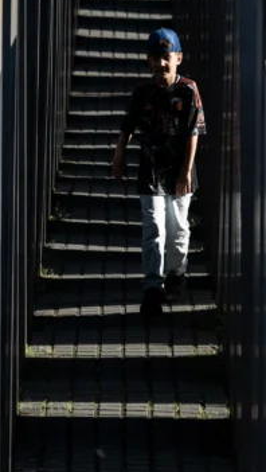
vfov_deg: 5.2
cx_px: 75
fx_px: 5155
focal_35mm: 412
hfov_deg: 3.0
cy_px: 444
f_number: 5
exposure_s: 1/400
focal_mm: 120
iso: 100
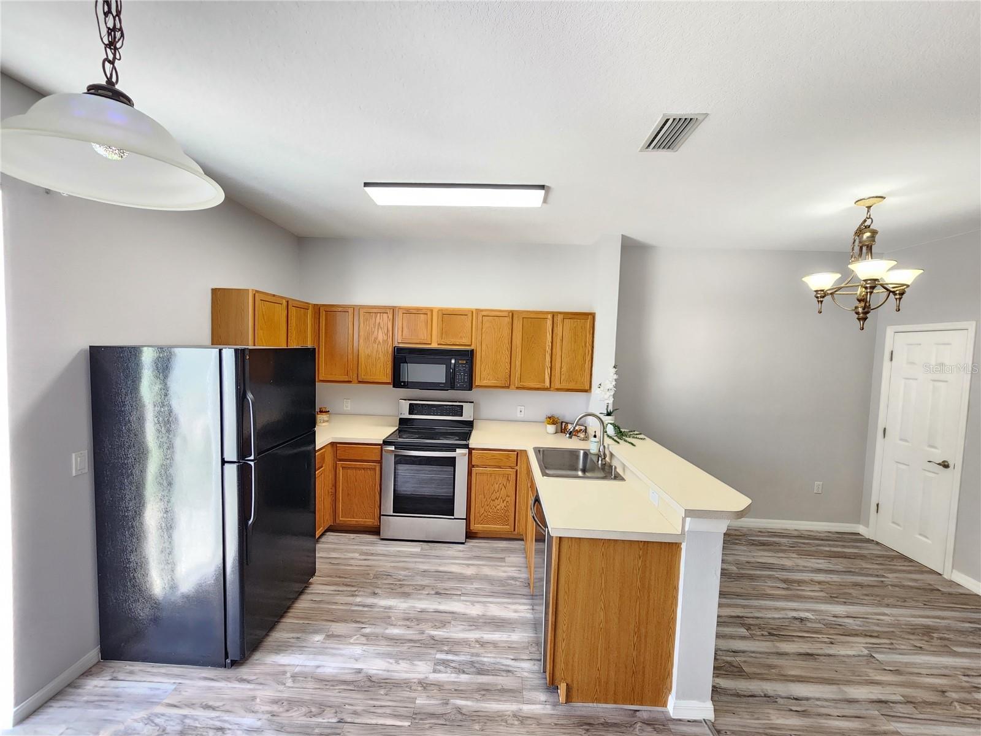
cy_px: 368
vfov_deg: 89.9
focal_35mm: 13
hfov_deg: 106.2
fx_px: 368
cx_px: 490
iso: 320
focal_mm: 2.2
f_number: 2.2
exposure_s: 1/60
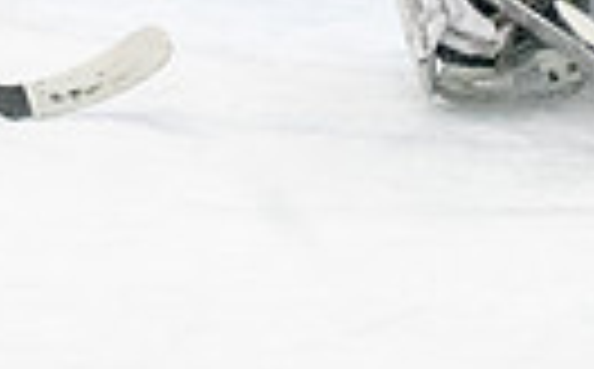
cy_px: -435
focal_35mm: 446
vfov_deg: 2.9
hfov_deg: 4.7
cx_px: 317
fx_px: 7208
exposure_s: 1/800
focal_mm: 75
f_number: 2.8
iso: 4000
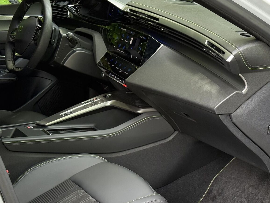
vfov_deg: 18.4
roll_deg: +2.6
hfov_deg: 24.4
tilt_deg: -23.2
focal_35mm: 80
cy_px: 136
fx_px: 624
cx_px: 153
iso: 200
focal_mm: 6.76
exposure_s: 1/139
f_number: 1.78
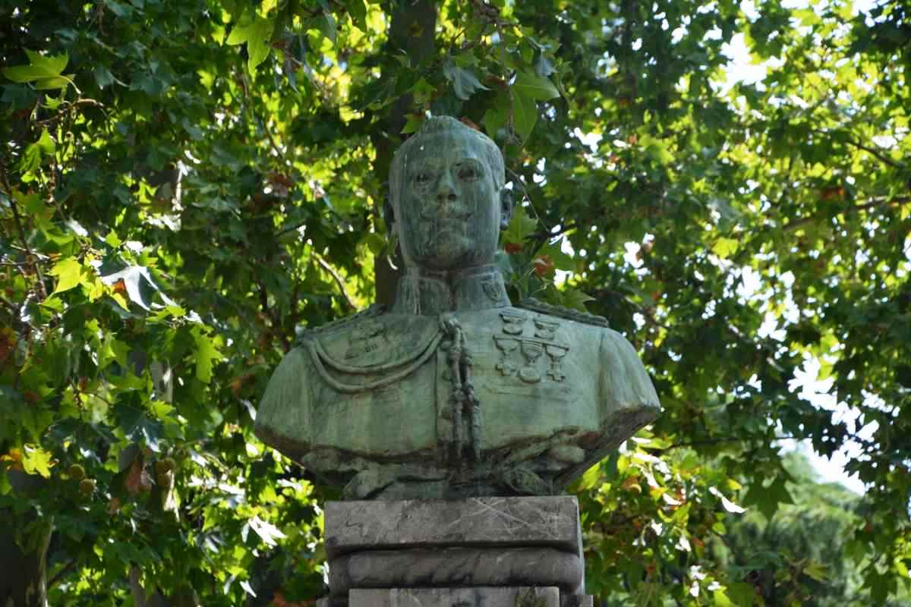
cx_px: 456
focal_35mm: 210
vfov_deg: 6.5
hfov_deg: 9.8
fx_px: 5314
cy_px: 304
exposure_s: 1/100
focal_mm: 140
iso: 100
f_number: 9
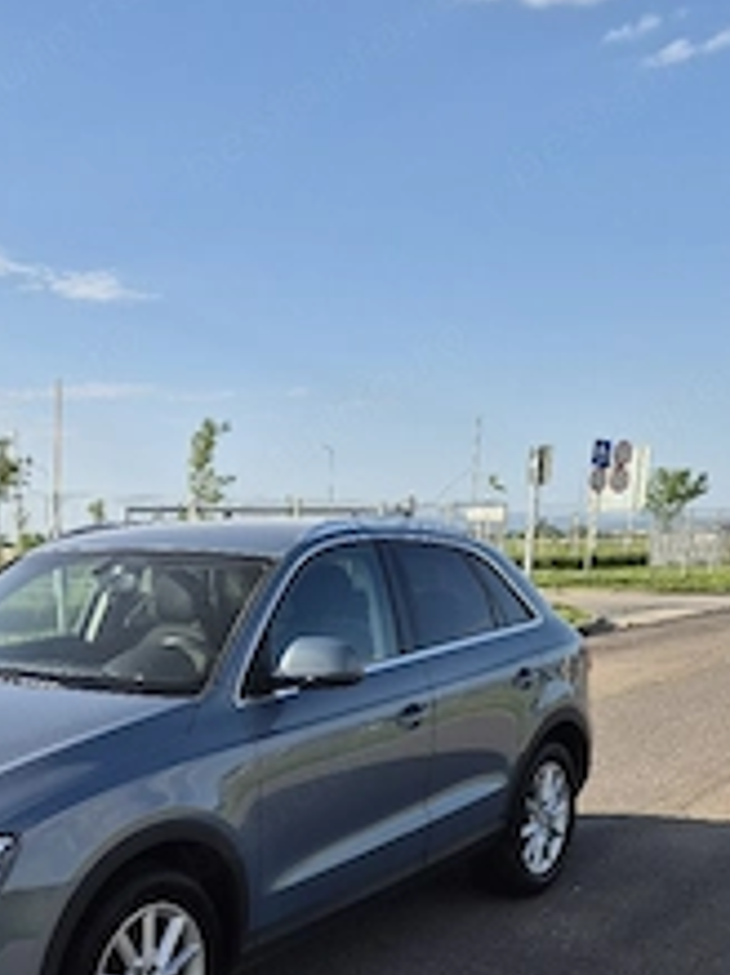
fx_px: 1182
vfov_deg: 42.0
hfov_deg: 33.0
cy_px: 833
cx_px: 107
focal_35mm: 42
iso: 25
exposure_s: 1/1250
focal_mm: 5.4
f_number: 1.8
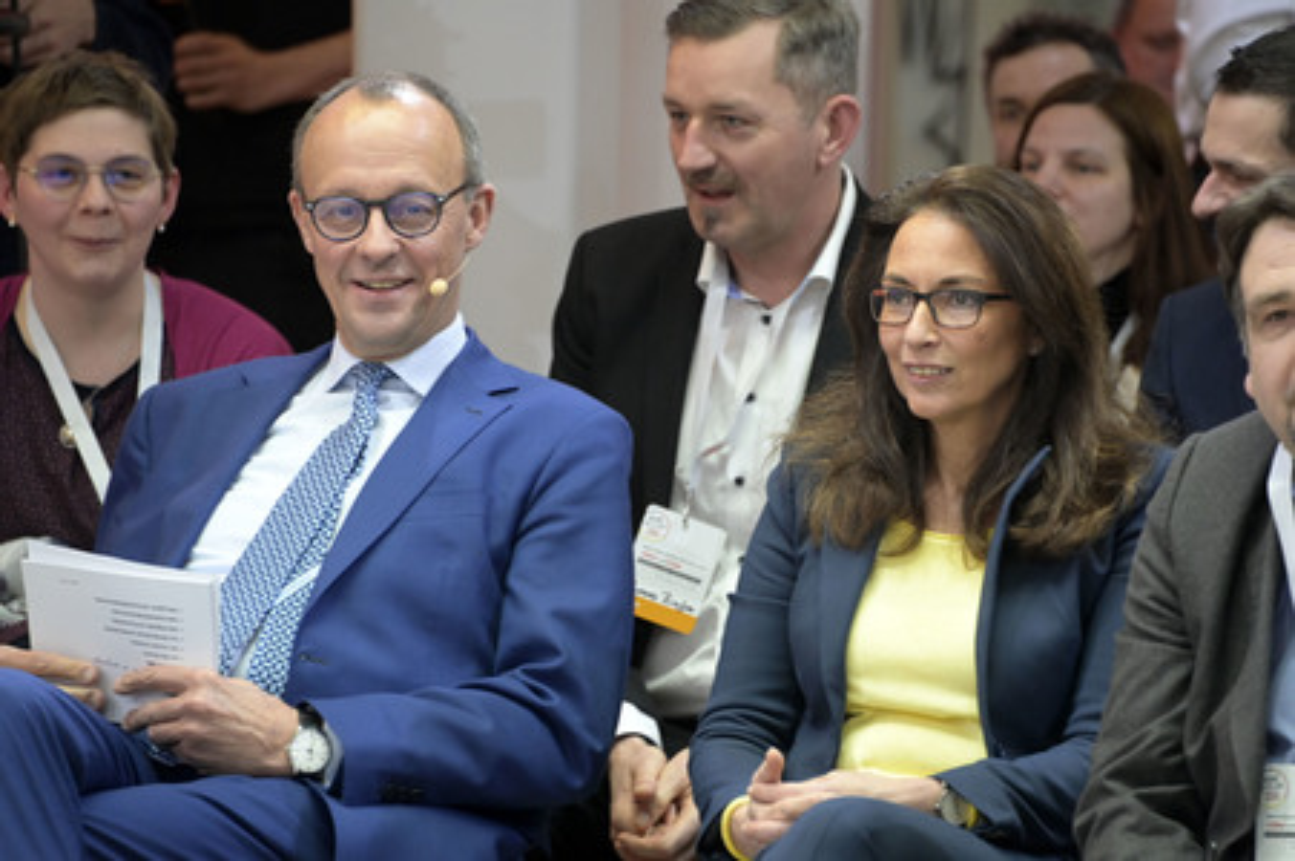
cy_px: 430
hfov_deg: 8.2
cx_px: 648
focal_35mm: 250
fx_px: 8986
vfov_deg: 5.5
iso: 8000
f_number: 5.6
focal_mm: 250
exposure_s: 1/160
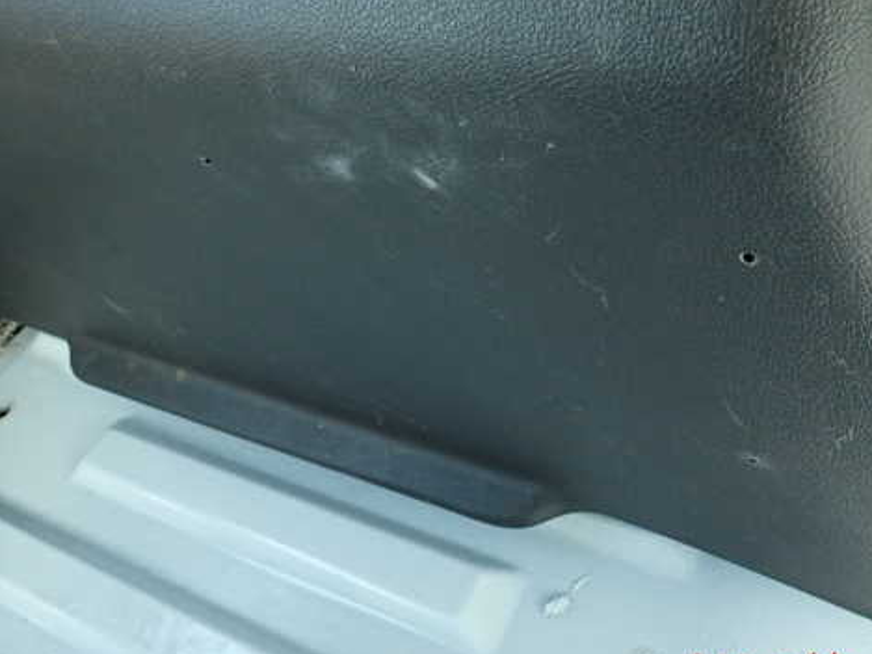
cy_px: 279
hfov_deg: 56.0
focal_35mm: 32
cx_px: 556
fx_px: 806
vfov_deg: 44.1
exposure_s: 1/30
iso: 400
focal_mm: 4.5
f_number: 2
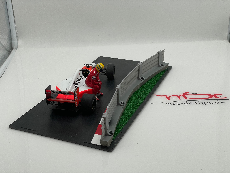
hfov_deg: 36.8
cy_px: 86
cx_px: 115
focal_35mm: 52
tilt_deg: -23.6
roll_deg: +0.7
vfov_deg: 28.0
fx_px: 346
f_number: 2
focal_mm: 6
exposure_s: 1/99
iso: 40
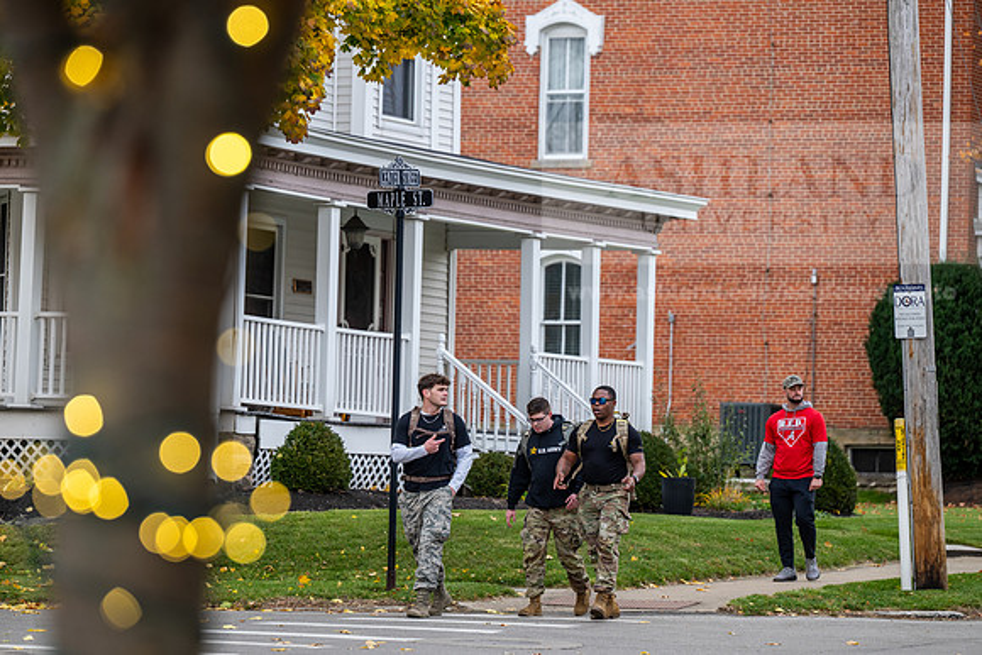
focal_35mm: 170
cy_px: 328
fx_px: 4638
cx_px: 491
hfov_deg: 12.1
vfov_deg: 8.1
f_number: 4
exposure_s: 1/640
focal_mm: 170
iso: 640
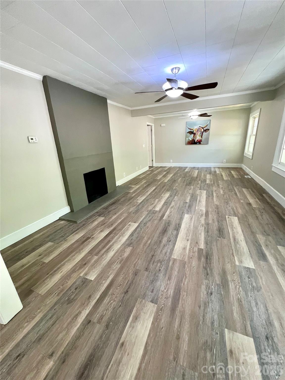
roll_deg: +3.9
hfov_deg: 89.9
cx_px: 142
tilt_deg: -18.8
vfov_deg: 106.2
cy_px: 190
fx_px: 143
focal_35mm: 13
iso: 320
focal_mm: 1.57
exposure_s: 1/60
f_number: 1.8
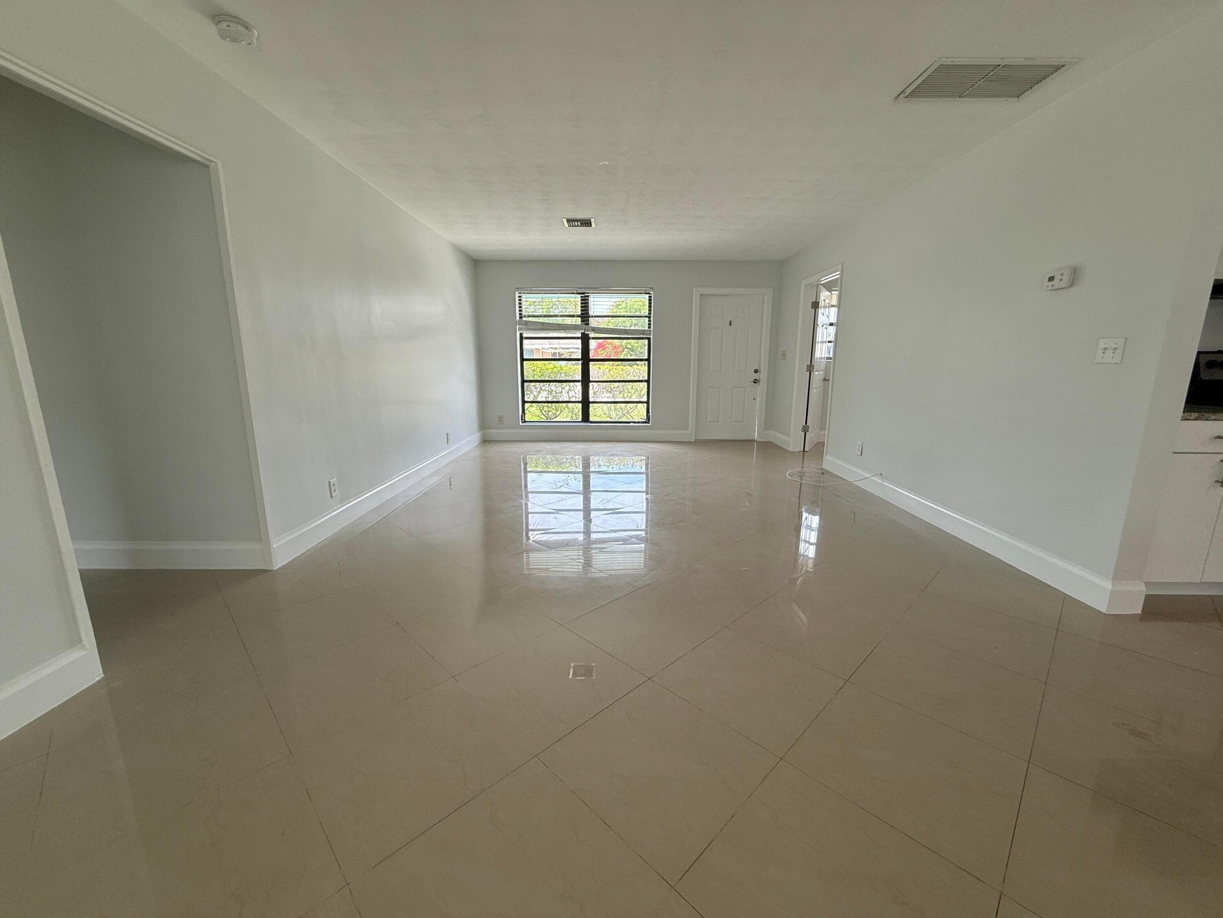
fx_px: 495
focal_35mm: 14
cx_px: 612
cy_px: 459
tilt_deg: -10.9
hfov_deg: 102.1
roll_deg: +0.1
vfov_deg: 85.7
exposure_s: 1/205
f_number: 2.2
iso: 50
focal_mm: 2.22
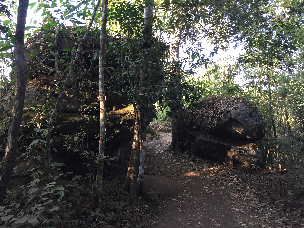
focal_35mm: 29
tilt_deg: -2.7
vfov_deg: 48.2
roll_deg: +0.1
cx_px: 152
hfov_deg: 61.7
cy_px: 114
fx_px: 255
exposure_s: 1/30
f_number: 2.2
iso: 50
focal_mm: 4.15
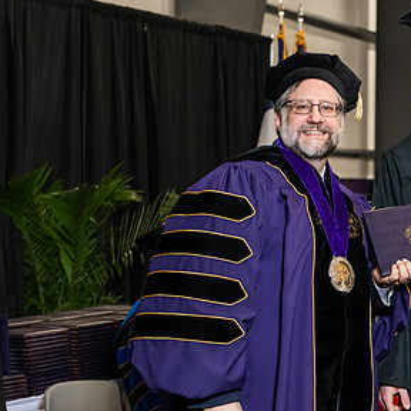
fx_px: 1518
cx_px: 378
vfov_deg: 15.4
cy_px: 218
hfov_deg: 15.2
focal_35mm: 113
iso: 2500
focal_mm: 66
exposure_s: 1/200
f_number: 5
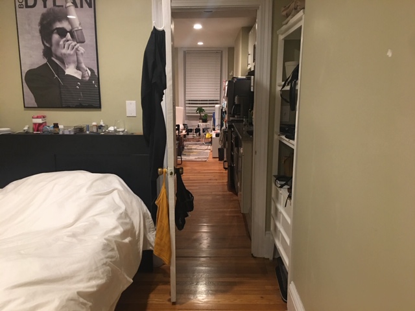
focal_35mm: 29
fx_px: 348
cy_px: 156
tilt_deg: -9.2
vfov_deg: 48.2
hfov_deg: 61.7
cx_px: 208
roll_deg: -0.8
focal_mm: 4.15
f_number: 2.2
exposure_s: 1/8
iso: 100
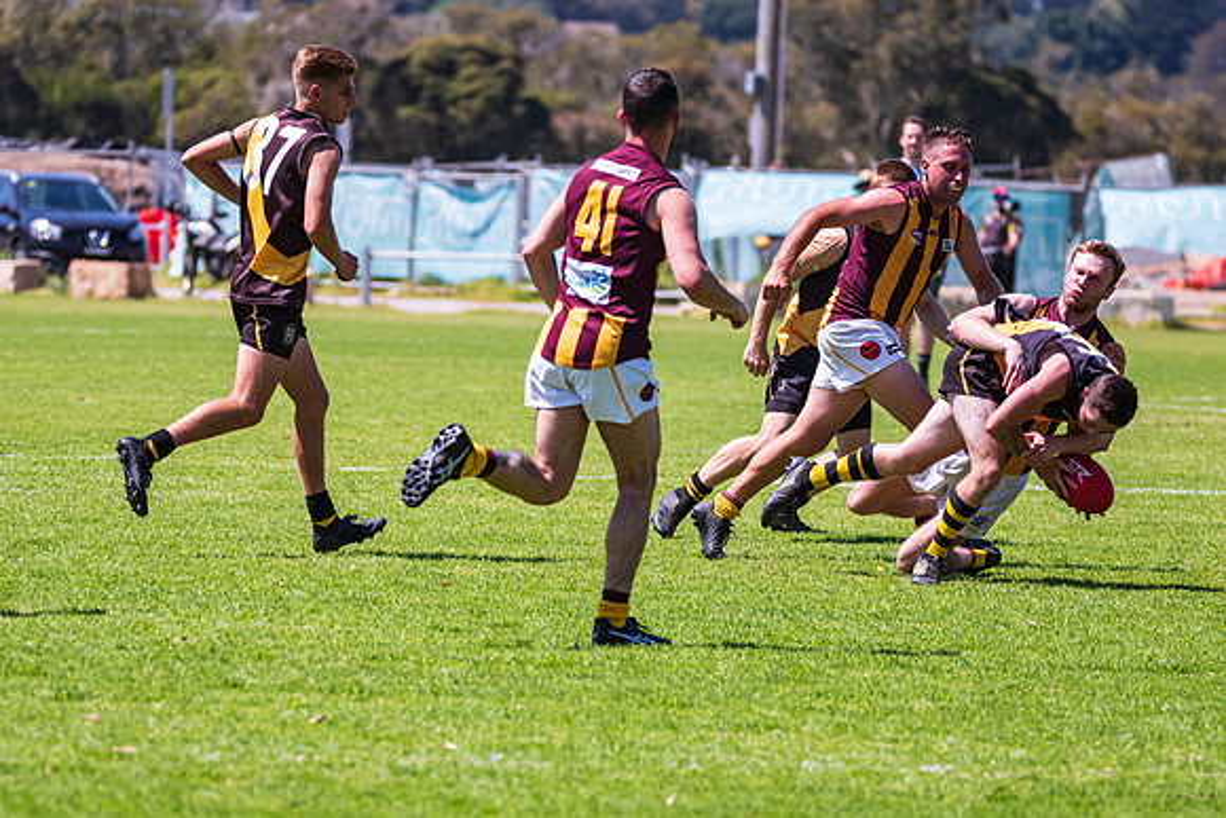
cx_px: 510
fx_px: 11336
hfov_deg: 6.2
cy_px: 544
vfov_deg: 4.1
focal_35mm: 333
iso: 800
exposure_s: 1/2500
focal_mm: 250
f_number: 6.3
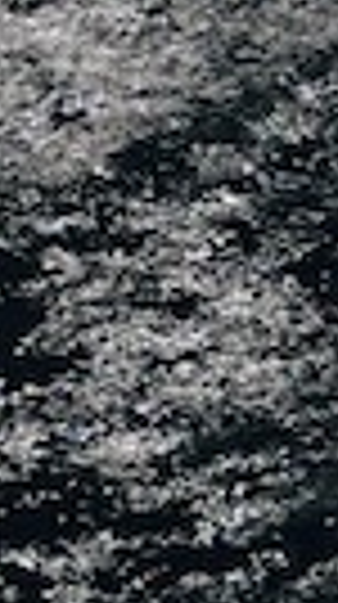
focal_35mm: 502
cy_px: 178
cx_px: -1663
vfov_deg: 4.3
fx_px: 8029
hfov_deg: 2.3
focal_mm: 40
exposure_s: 1
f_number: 4
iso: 200
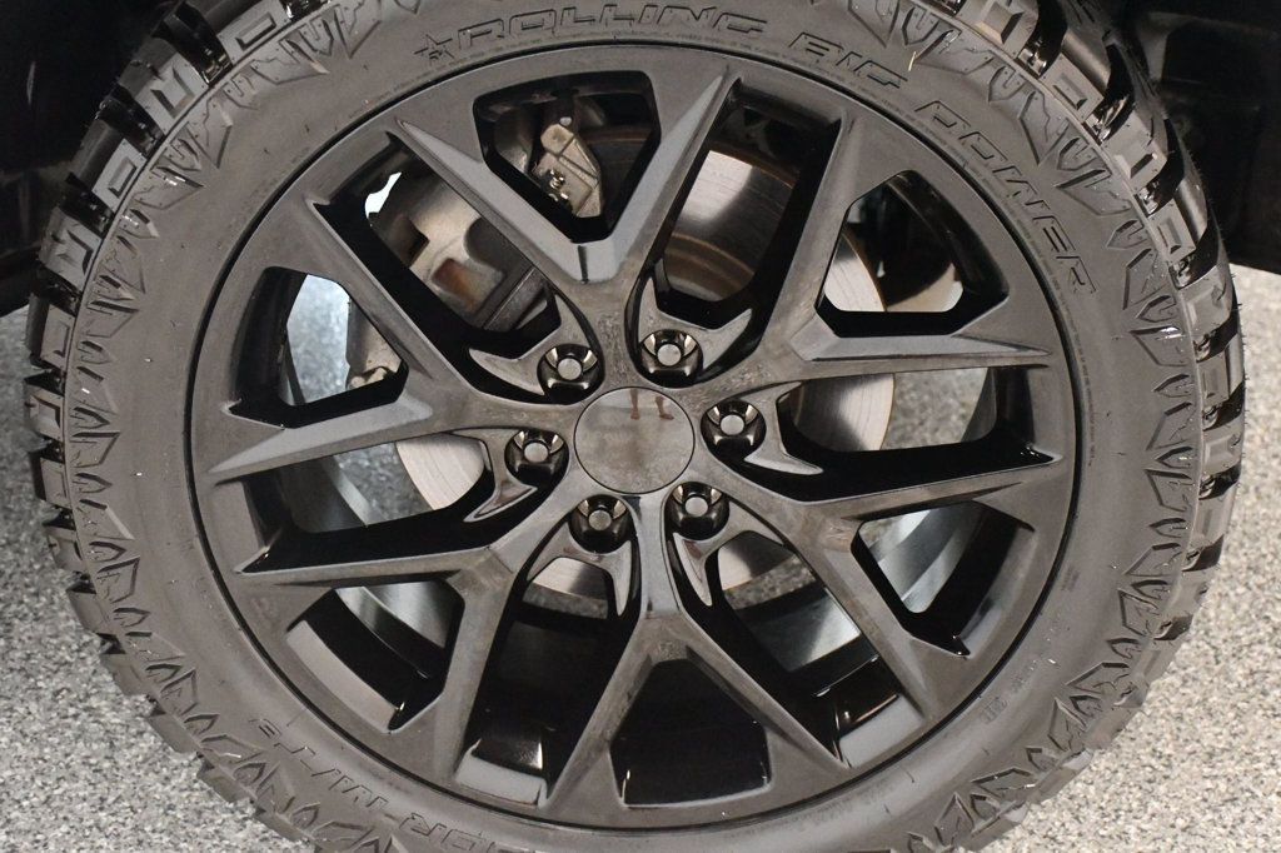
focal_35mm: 63
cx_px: 640
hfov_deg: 31.9
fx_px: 2241
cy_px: 426
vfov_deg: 21.6
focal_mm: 42
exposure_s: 1/50
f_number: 4.5
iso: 12800
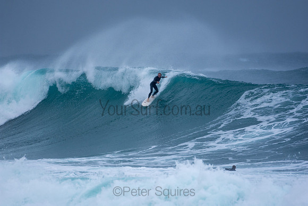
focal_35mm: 720
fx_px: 6161
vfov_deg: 1.9
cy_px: 103
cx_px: 154
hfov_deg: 2.9
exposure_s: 1/1000
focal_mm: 480
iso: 250
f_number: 5.6
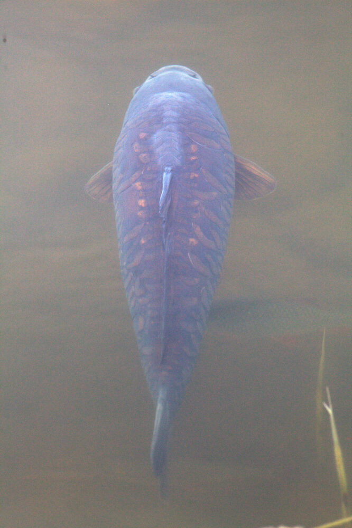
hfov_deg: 4.7
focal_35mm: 291
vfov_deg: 7.1
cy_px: 264
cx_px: 176
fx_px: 4271
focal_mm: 300
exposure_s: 1/200
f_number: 8
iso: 2000
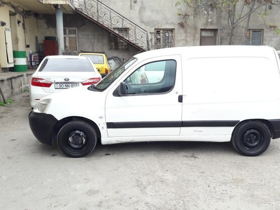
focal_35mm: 33
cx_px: 158
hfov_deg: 55.2
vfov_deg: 42.9
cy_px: 102
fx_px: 267
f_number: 1.9
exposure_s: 1/297
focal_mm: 3.7
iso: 40
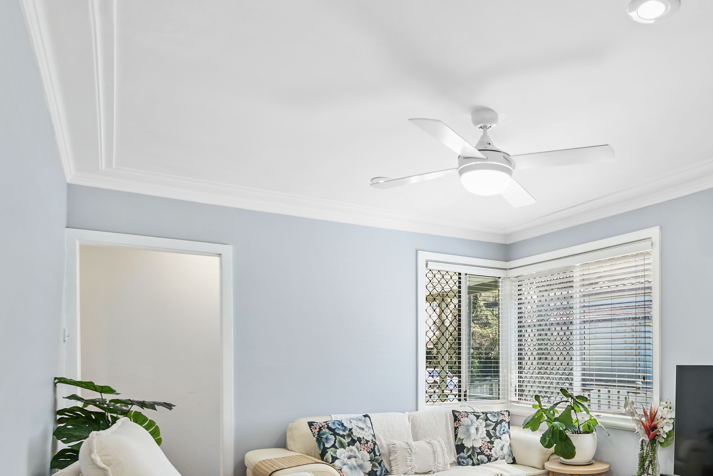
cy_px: 391
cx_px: 523
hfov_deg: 63.9
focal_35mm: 27
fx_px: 535
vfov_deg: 45.2
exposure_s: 1/6
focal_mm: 14
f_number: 4
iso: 100
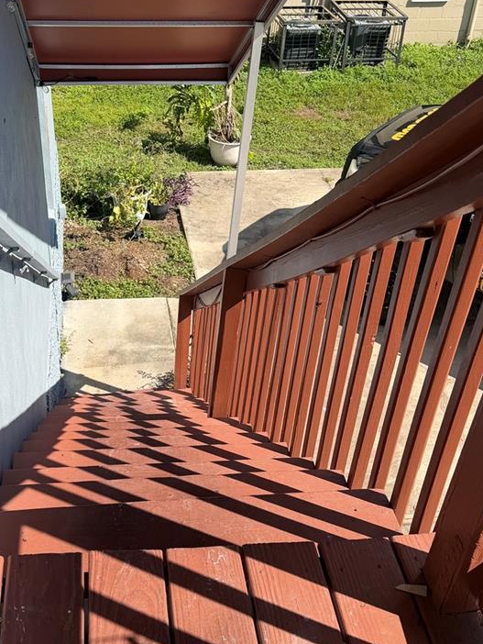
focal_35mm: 41
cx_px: 170
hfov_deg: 34.9
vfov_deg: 45.8
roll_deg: -0.8
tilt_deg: -37.4
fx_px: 762
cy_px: 317
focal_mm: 6.76
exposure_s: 1/3279
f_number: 1.78
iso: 80
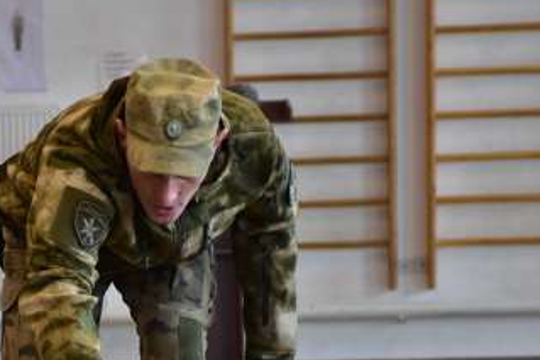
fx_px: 4757
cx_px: 179
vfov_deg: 4.3
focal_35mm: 317
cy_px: 382
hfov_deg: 6.5
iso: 800
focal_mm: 90
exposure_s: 1/160
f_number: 5.3
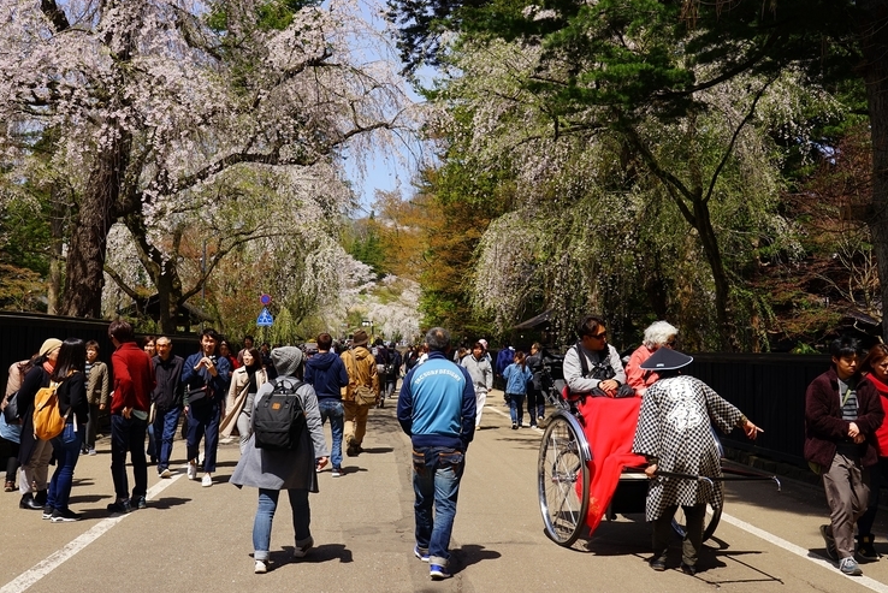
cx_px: 419
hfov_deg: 49.5
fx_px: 963
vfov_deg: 34.3
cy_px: 298
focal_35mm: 39
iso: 100
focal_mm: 36
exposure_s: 1/250
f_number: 8
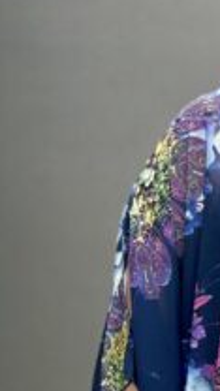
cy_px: 186
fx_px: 2002
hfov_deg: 5.8
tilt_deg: +5.9
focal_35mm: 193
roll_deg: -0.9
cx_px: 720
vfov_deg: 11.2
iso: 80
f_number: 1.78
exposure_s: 1/642
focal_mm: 6.86
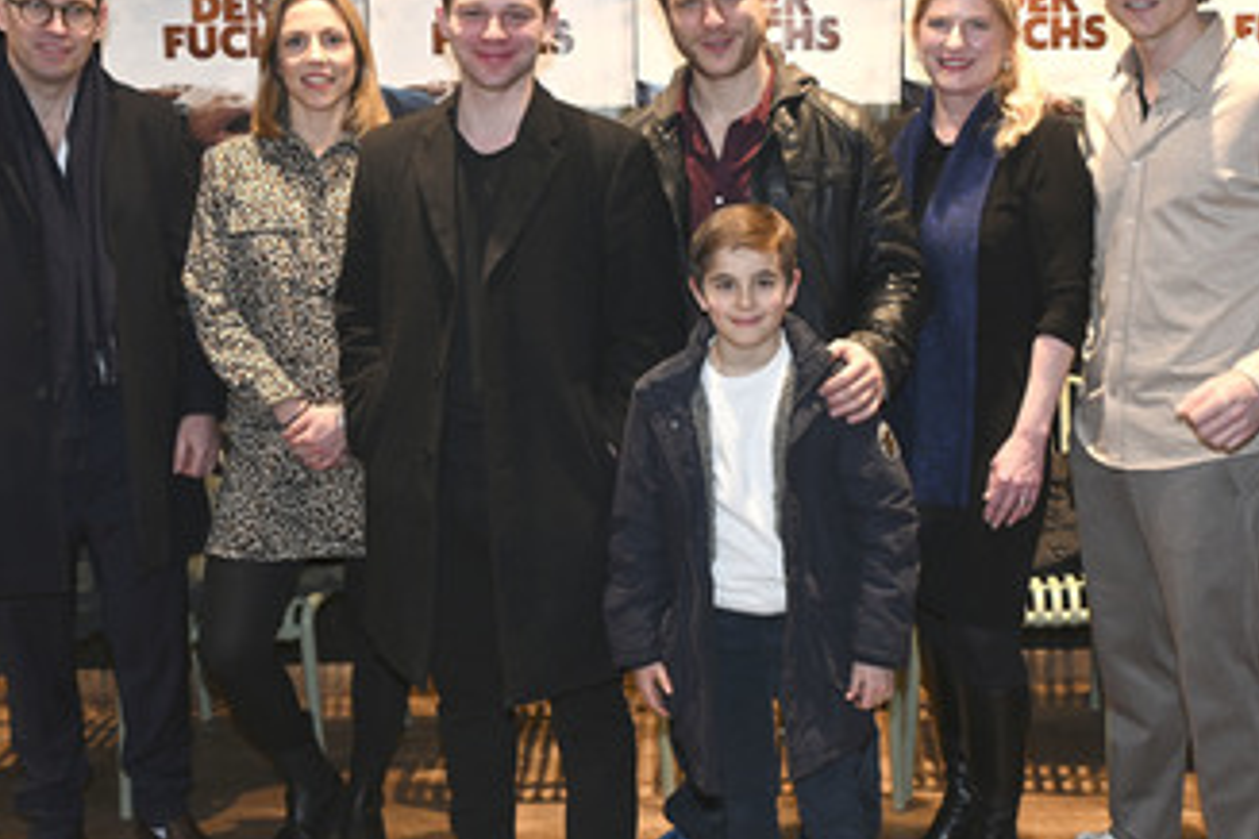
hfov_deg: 48.5
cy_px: 400
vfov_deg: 33.4
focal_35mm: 40
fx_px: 1399
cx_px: 649
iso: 1250
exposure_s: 1/125
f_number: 4.5
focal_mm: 29
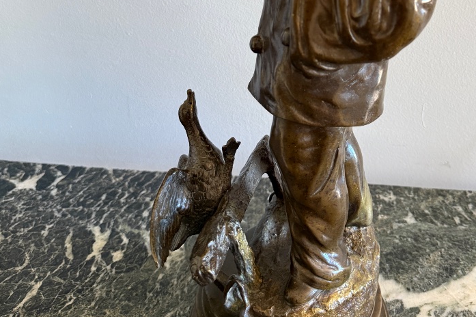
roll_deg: +0.0
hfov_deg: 45.1
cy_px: 39
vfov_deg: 30.0
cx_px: 295
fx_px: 568
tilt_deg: -22.7
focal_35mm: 43
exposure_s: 1/60
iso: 500
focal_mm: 6.76
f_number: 1.78
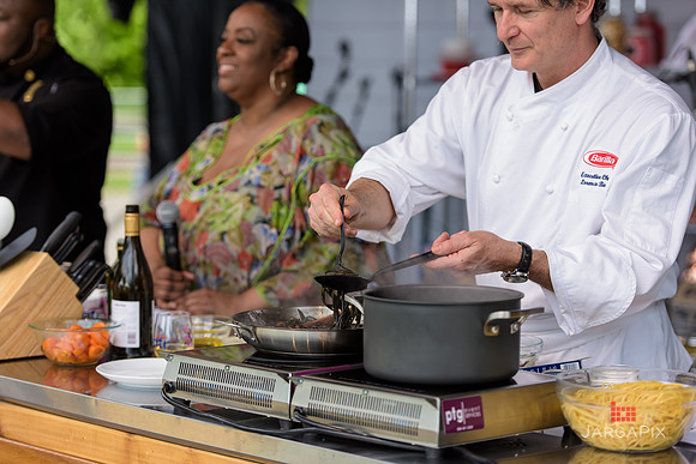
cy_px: 232
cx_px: 348
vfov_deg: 13.7
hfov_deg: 20.4
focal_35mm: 100
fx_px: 1934
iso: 250
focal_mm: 100
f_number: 3.2
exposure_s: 1/1250
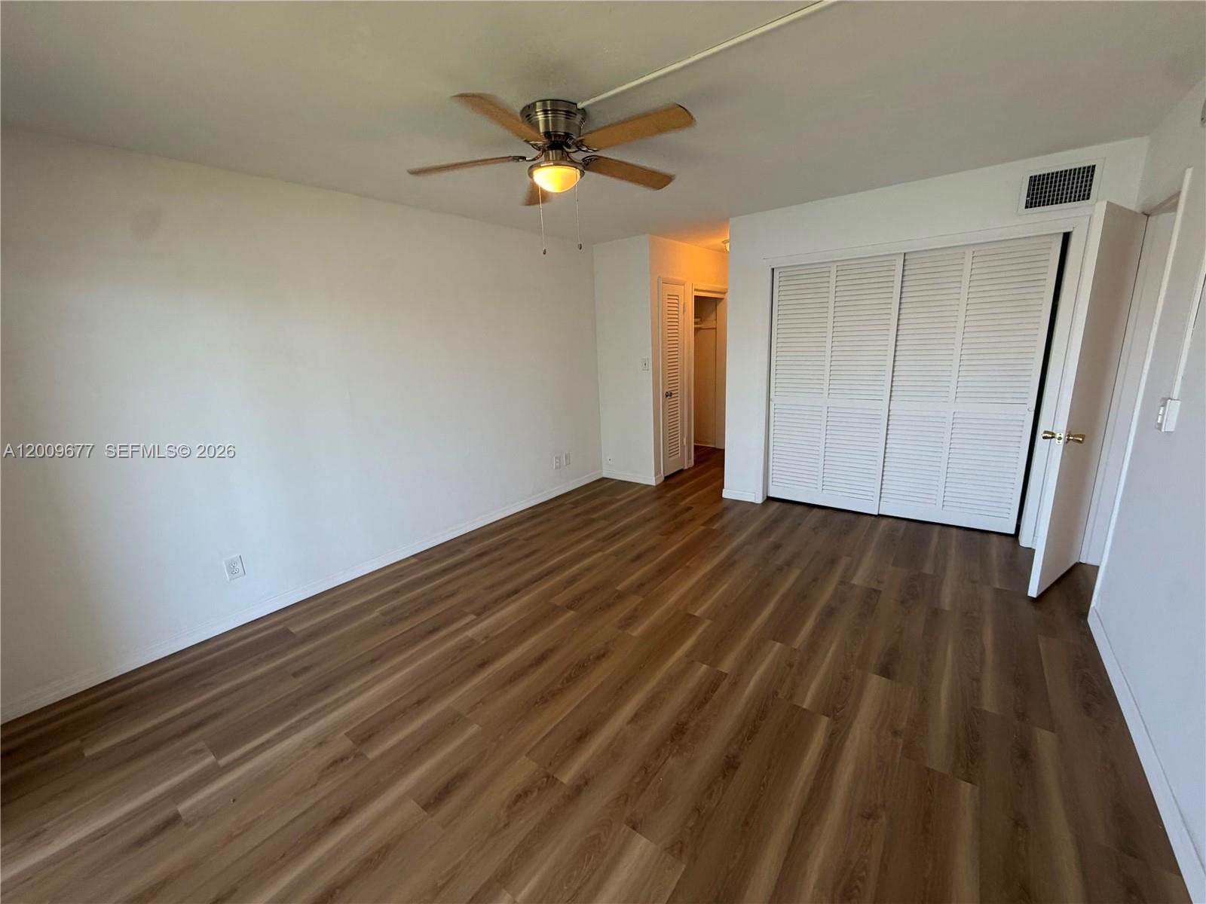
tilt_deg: -14.0
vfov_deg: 85.7
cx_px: 603
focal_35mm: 14
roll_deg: +2.5
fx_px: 488
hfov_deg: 102.1
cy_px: 452
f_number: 2.2
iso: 160
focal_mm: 2.22
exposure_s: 1/121
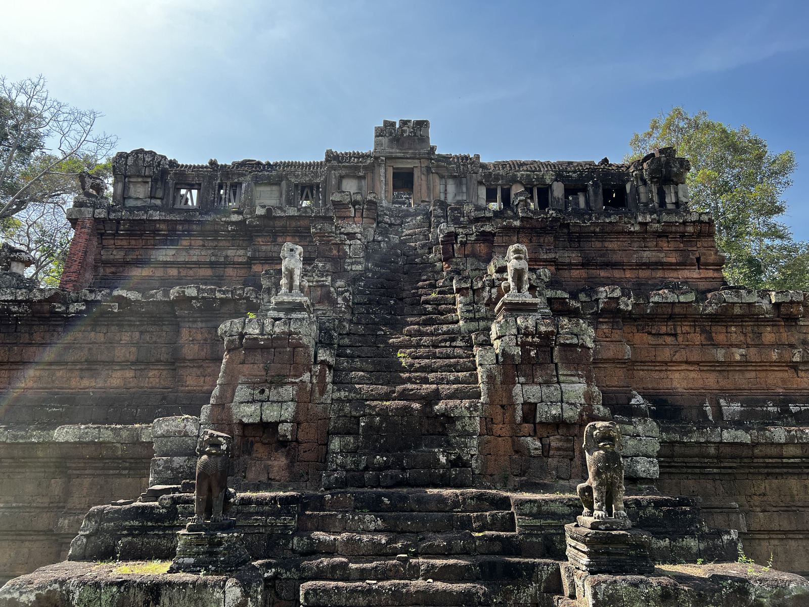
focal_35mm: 26
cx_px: 404
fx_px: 608
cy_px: 304
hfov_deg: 67.3
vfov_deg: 53.1
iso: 50
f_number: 1.5
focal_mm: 5.7
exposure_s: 1/1412
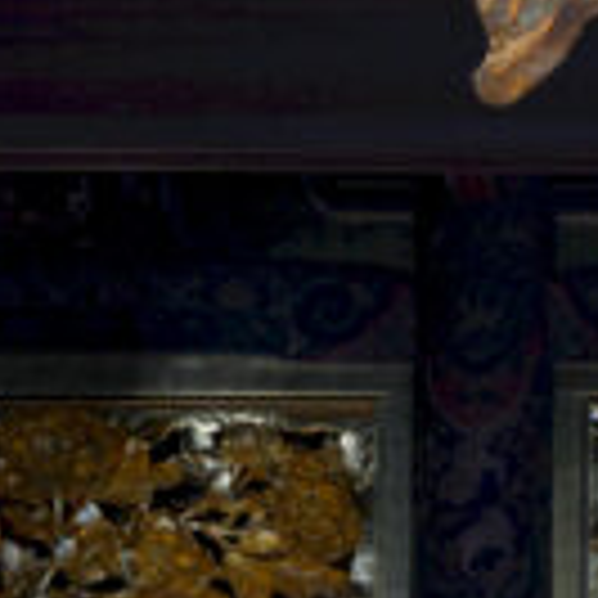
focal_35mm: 234
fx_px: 4573
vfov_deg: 7.4
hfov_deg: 7.3
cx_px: 1003
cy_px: 823
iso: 800
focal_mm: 40.7
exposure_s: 1/15
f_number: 4.5
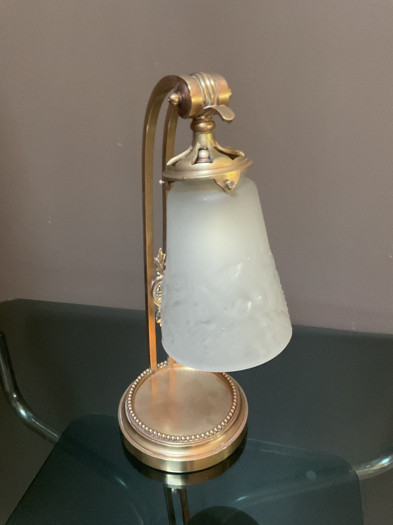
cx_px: 196
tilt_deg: -26.7
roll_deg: +1.5
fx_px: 439
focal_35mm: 29
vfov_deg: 61.7
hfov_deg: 48.2
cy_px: 262
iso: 320
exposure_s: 1/30
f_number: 1.8
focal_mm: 3
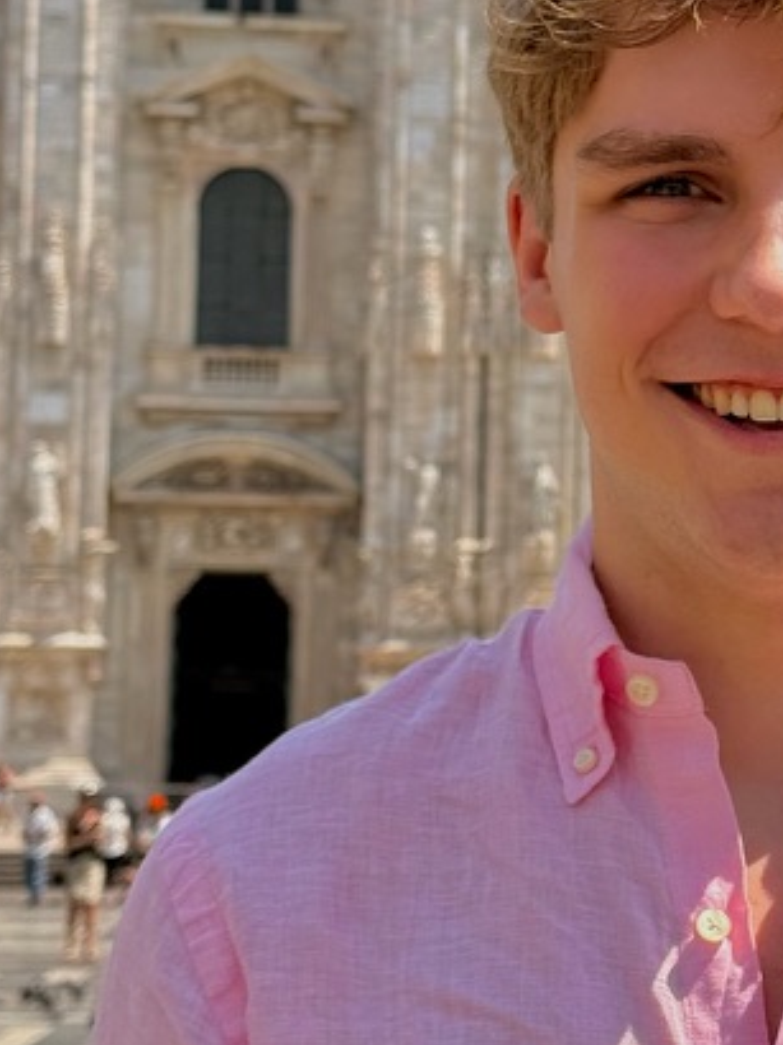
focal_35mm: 120
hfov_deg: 12.1
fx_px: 3623
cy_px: 393
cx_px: 862
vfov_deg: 16.4
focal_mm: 6.76
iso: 80
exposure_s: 1/4098
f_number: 1.78
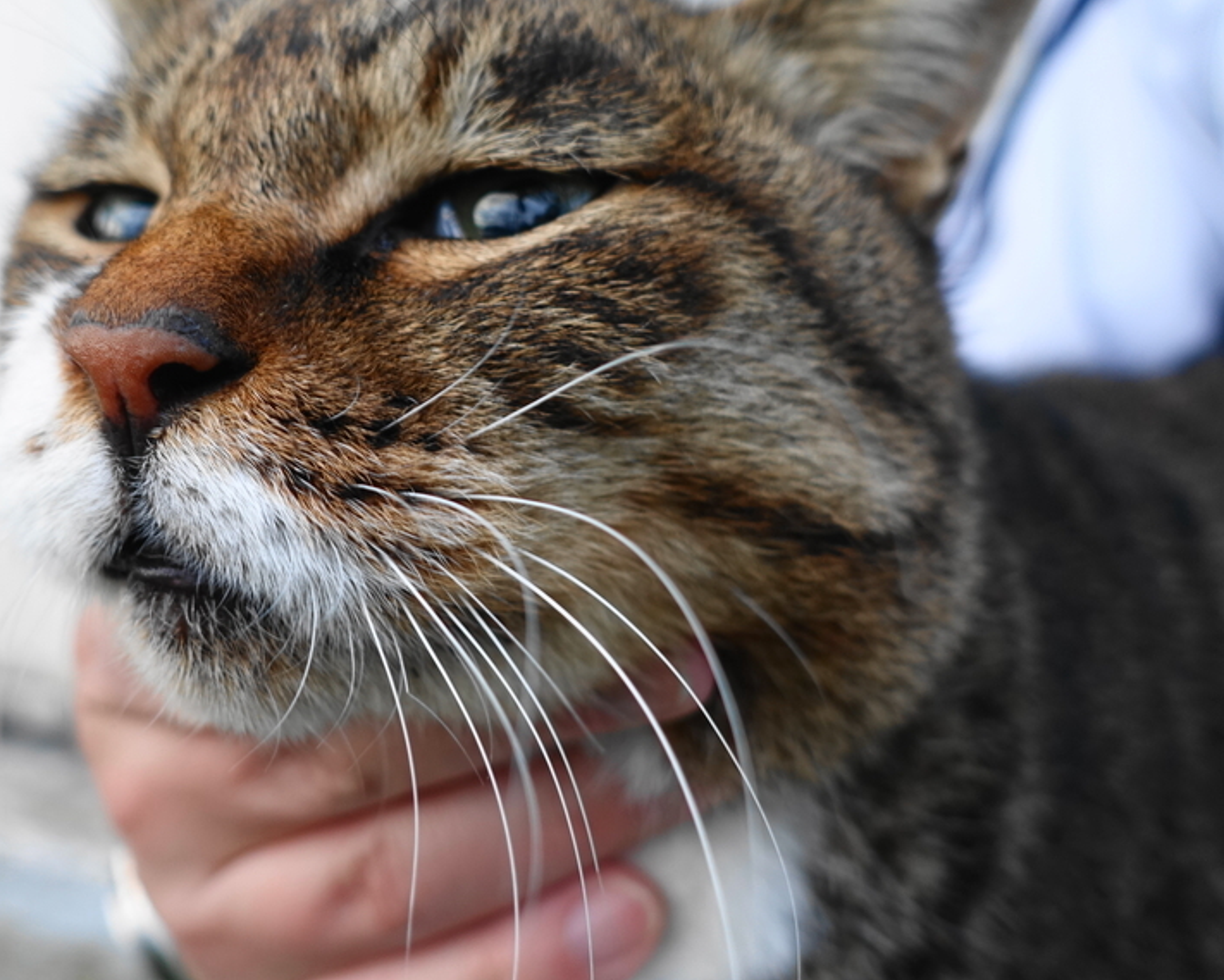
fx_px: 1377
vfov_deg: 39.1
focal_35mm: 38
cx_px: 408
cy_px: 420
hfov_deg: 47.2
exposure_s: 1/30
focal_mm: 8.8
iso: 125
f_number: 2.5
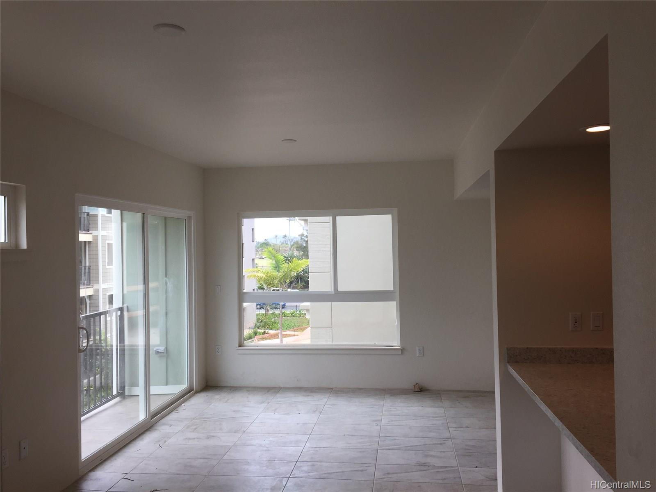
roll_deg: +0.4
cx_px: 328
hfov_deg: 61.7
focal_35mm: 29
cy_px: 246
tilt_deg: +0.7
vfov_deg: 48.2
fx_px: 550
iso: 32
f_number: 2.2
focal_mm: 4.15
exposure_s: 1/269
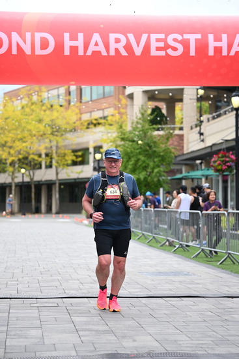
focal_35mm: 79
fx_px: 786
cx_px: 120
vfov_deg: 25.7
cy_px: 180
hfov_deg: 17.3
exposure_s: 1/2500
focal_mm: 79
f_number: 2.8
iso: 640
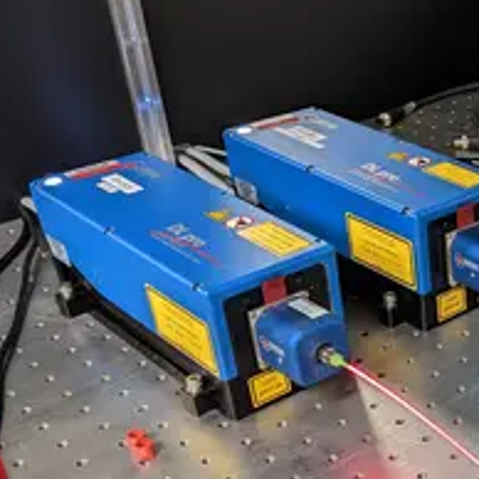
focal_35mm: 59
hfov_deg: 26.0
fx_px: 924
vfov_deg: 28.2
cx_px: 575
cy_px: 410
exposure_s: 1/24
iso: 192
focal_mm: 4.38
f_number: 1.73
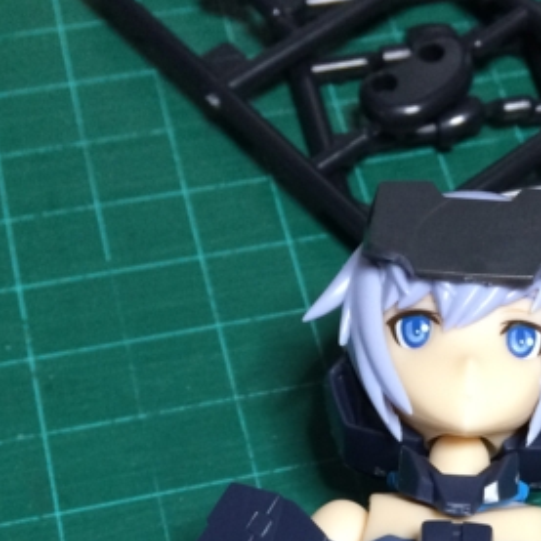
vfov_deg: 21.7
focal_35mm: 74
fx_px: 1308
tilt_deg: -62.3
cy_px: 648
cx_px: 445
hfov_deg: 23.0
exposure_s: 1/30
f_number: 2.2
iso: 64
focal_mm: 4.15
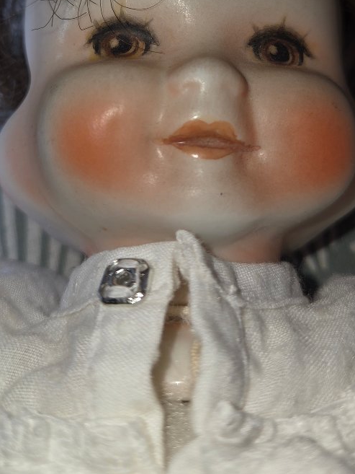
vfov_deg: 42.1
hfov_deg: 34.3
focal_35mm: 42
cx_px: 162
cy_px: 71
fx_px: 574
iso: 320
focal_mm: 5.4
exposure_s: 1/78
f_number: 1.8
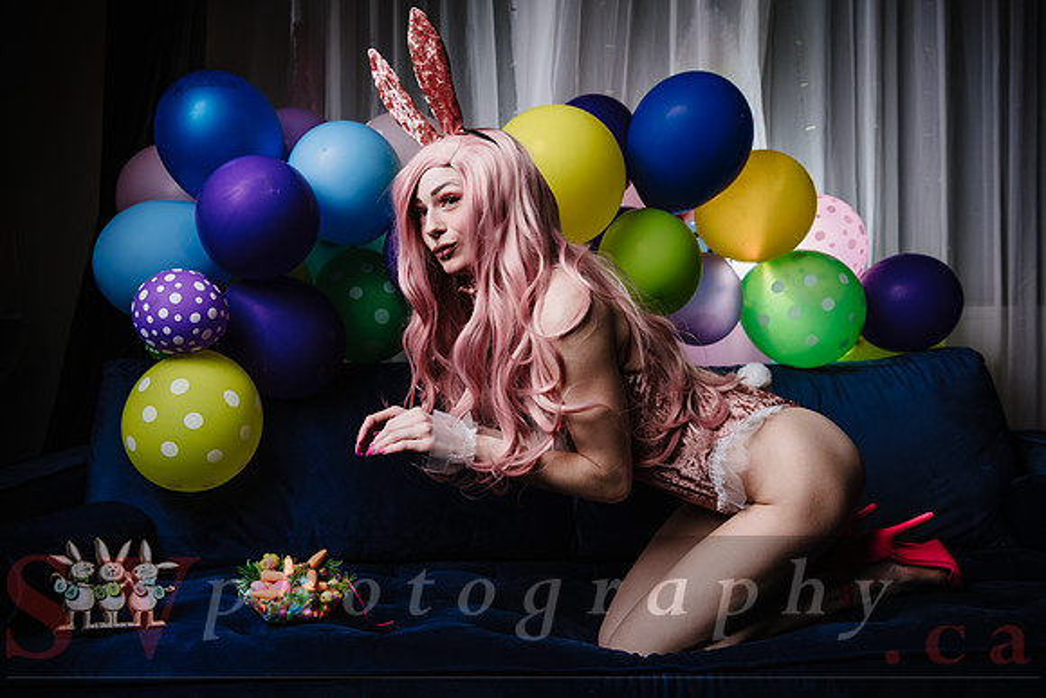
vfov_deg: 38.2
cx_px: 523
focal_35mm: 35
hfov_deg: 54.9
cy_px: 349
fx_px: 1007
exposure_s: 1/160
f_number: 4
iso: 64
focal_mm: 34
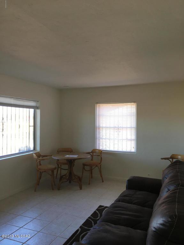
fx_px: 206
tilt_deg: -0.1
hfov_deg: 48.2
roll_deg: +0.8
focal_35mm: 29
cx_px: 92
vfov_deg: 61.7
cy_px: 122
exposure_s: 1/40
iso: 25
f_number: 2.2
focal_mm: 4.15
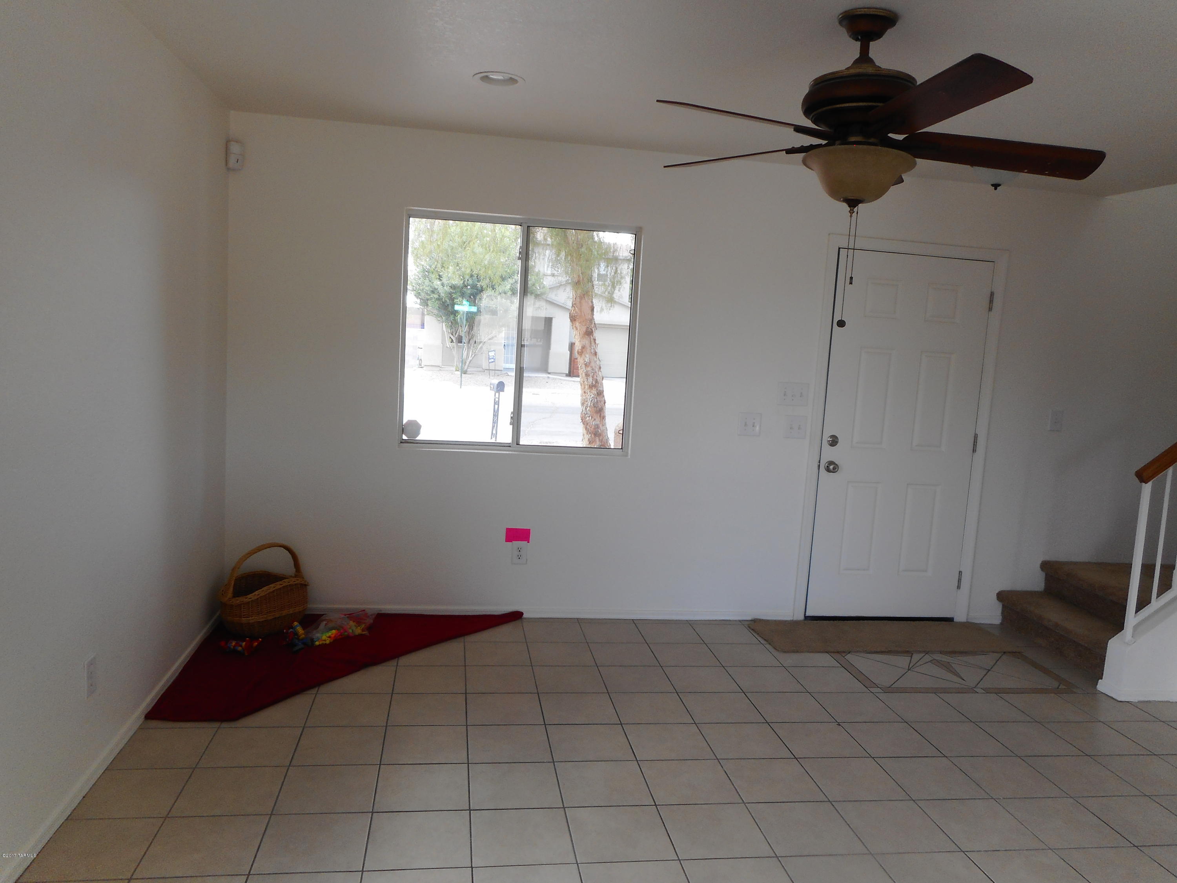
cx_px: 588
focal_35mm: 25
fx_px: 850
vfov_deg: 54.9
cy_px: 442
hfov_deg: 69.4
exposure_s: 1/30
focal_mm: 4.5
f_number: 3.7
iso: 80
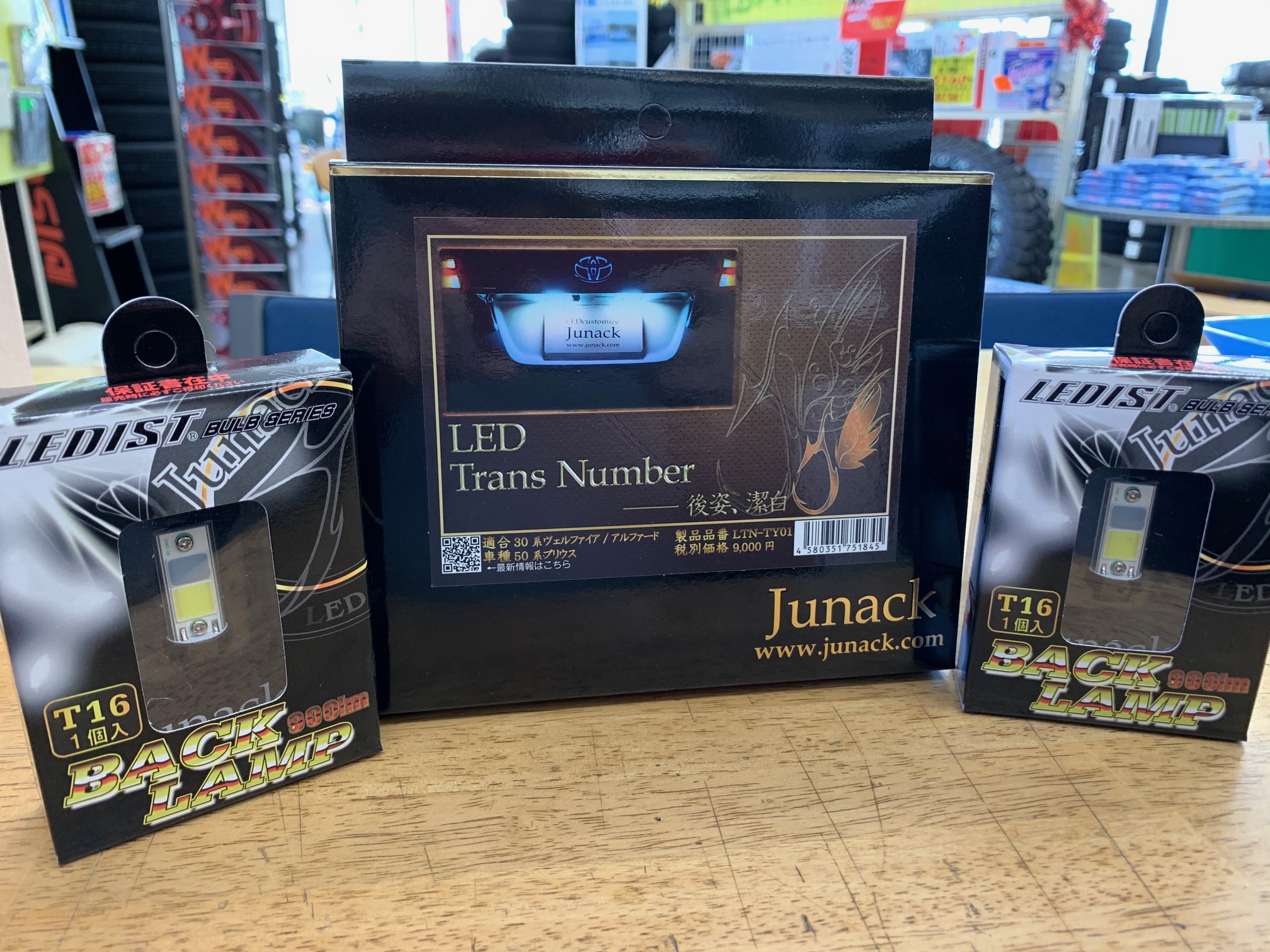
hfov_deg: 67.3
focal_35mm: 26
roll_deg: -0.7
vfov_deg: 53.1
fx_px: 954
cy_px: 476
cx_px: 635
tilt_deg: -21.4
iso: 100
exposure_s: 1/60
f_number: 1.8
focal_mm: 4.25
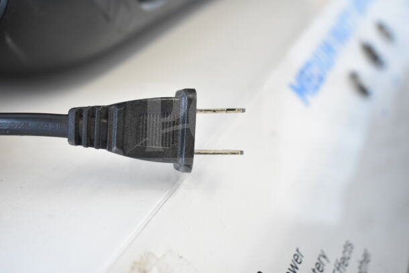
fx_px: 580
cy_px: 136
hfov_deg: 38.9
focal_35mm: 51
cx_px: 204
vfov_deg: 26.5
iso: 1600
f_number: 4.5
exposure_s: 1/80
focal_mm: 34
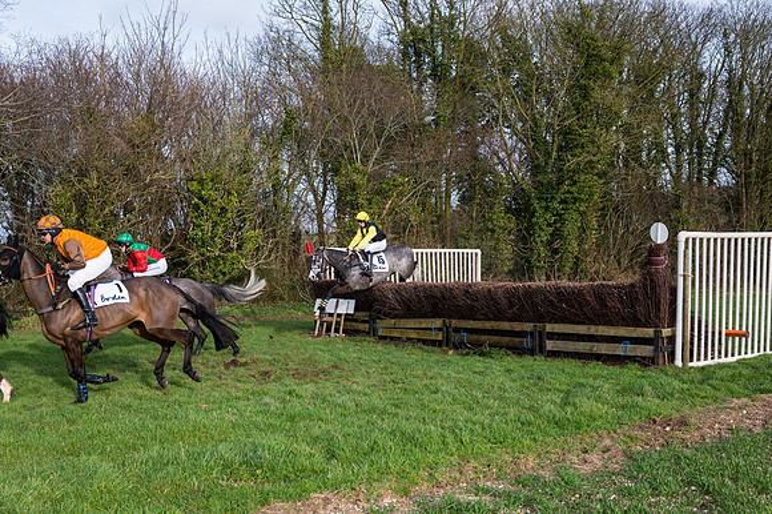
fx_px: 654
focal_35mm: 30
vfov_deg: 42.9
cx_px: 386
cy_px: 257
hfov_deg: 61.1
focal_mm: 30.5
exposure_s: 1/2000
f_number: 4
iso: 400
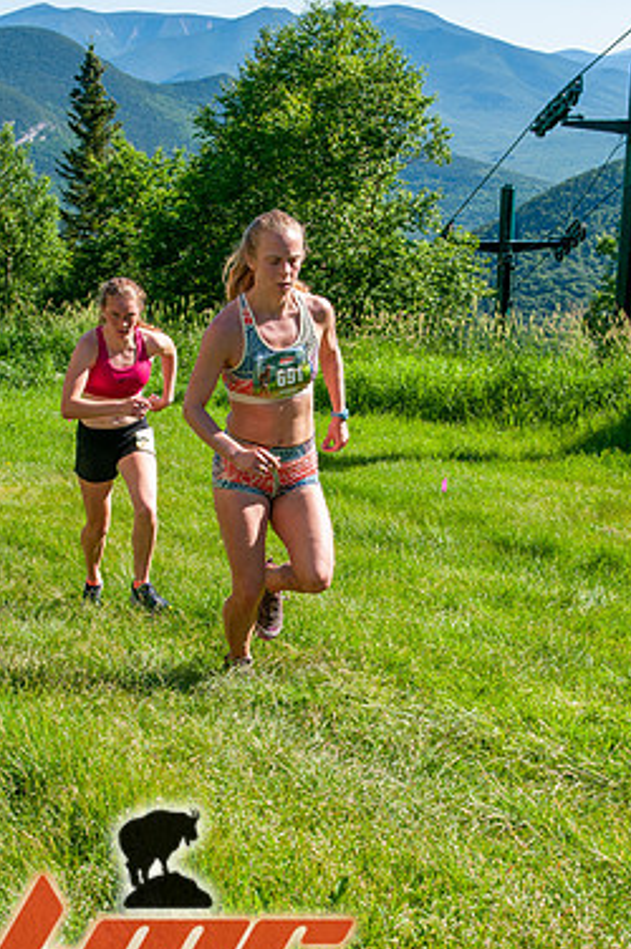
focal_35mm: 61
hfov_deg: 22.2
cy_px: 522
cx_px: 312
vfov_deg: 32.9
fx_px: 1607
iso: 200
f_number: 8
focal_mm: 34
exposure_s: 1/400
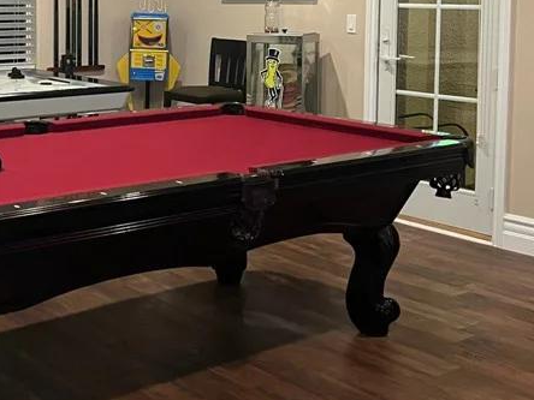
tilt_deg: -3.6
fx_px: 926
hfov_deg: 31.2
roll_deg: -0.1
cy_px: 34
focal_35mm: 60
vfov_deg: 23.7
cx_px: 91
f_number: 1.5
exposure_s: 1/60
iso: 400
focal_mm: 5.7
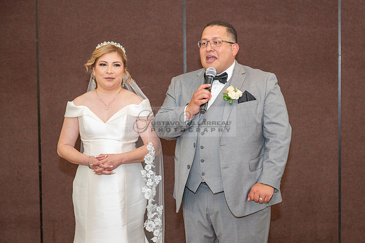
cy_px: 130
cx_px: 203
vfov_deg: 17.2
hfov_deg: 25.5
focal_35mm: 80
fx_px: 806
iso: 800
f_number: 3.5
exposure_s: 1/125
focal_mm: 70
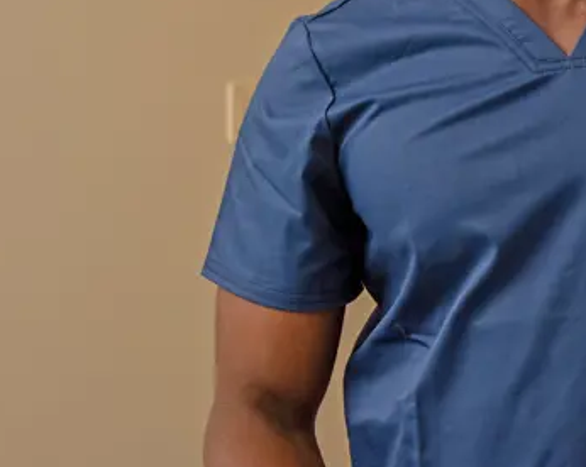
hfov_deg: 14.7
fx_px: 2200
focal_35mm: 127
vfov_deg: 12.0
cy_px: 15
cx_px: 685
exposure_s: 1/160
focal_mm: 52
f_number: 5.6
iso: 800
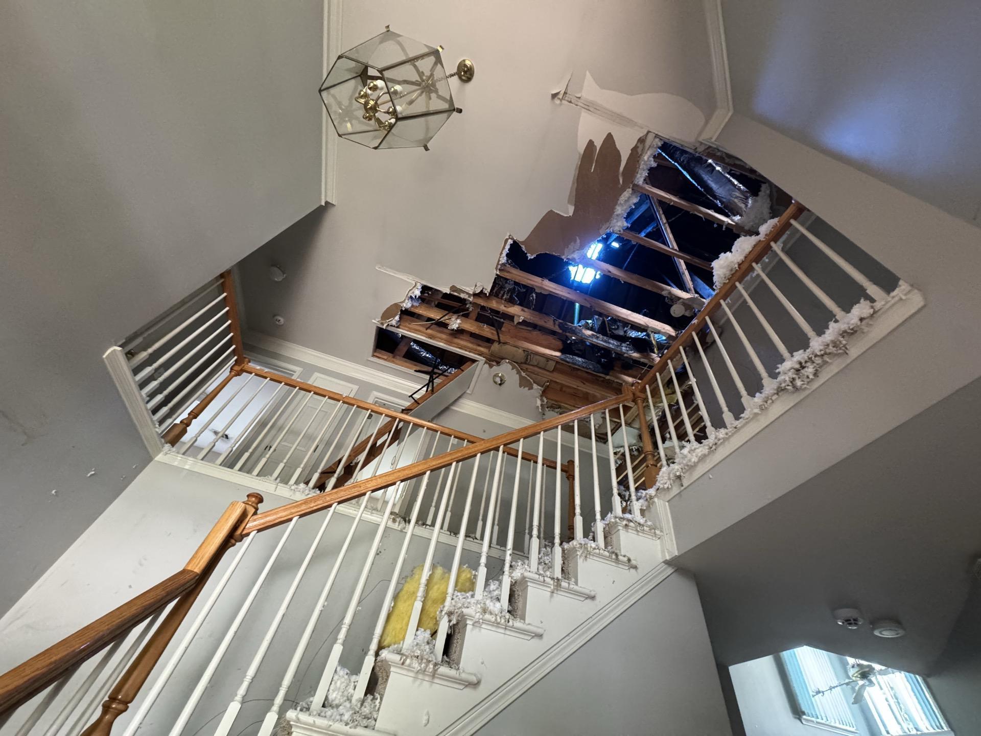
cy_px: 368
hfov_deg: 102.1
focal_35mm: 14
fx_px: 397
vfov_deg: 85.7
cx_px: 490
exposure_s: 1/60
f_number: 2.2
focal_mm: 2.22
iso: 640
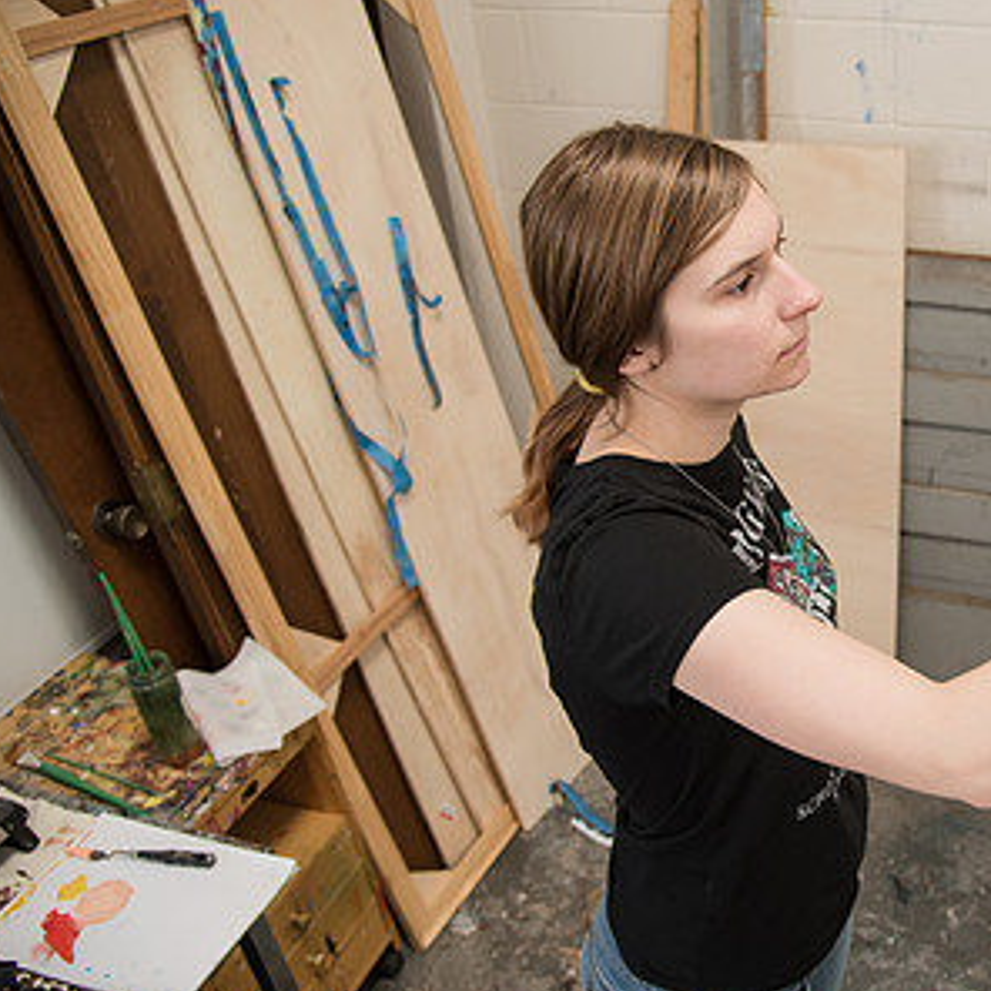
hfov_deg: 38.8
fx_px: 1296
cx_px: 897
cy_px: 511
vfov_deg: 41.9
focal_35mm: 40
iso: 800
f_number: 4
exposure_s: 1/160
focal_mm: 24
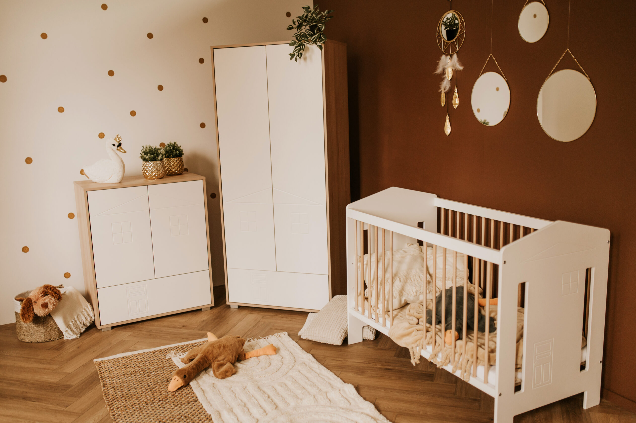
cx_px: 318
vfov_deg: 37.8
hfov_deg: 54.5
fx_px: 618
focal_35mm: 35
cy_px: 212
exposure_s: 1/320
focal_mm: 35
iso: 500
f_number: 1.8
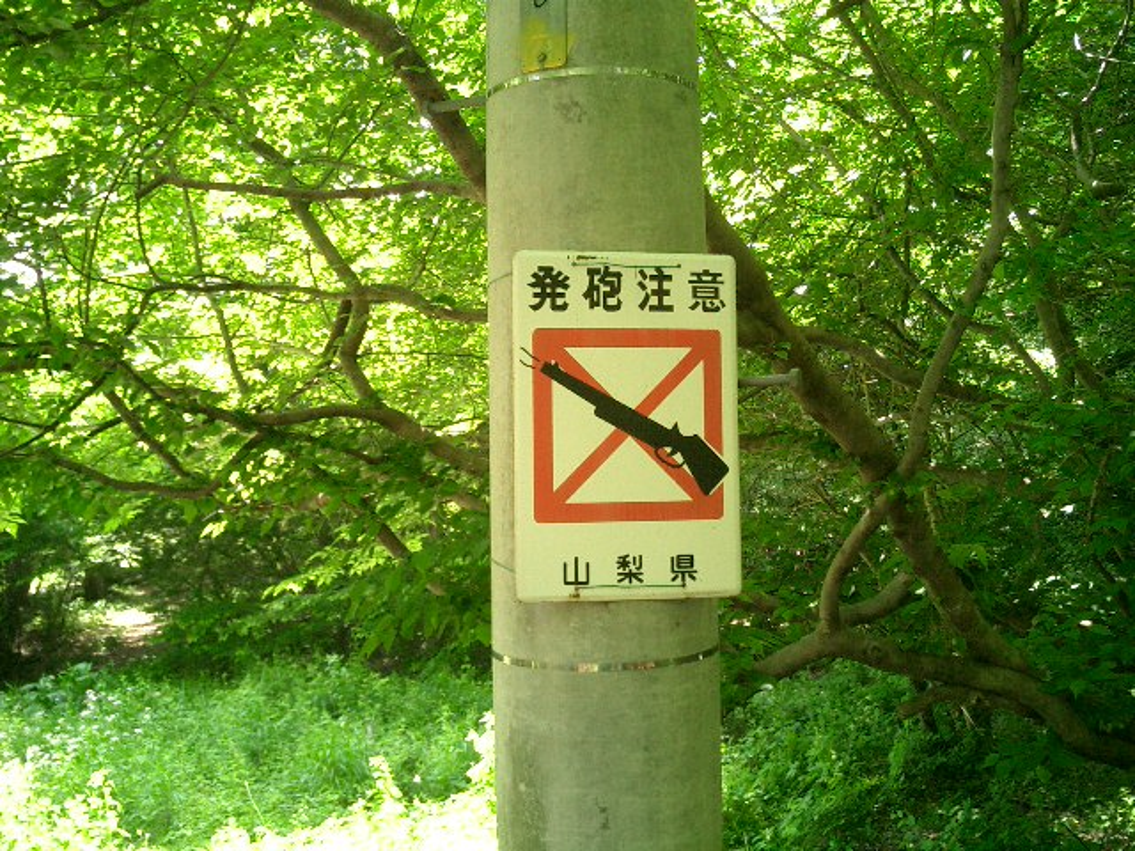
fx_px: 1148
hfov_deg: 52.6
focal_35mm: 35
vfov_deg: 40.7
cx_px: 568
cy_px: 426
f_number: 4.2
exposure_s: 1/60
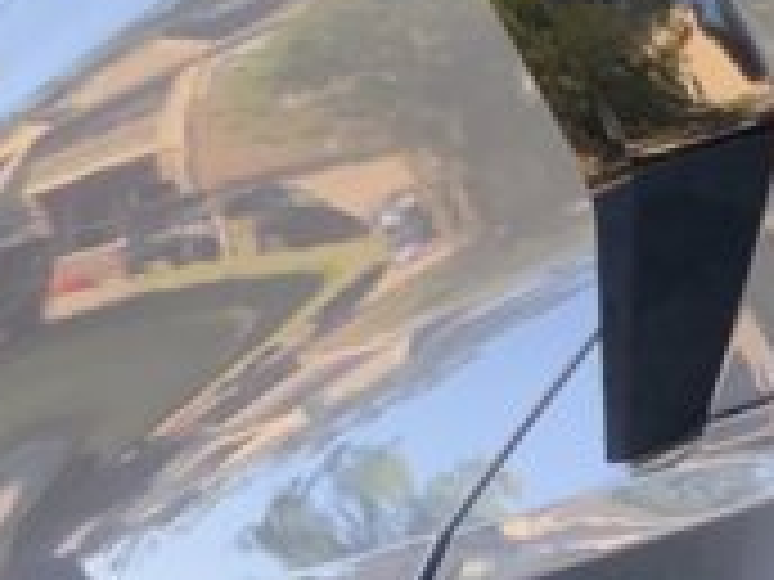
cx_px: 1440
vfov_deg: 8.8
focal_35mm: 167
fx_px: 3734
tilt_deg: +0.2
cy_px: 652
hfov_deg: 11.0
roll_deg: +1.8
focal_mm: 4
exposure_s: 1/960
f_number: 1.8
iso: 20
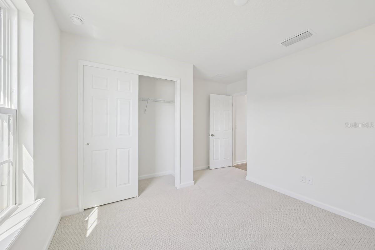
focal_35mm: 14
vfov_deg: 81.2
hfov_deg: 104.3
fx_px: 146
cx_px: 188
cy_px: 125
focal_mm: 14
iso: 220
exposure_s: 1/15
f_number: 8
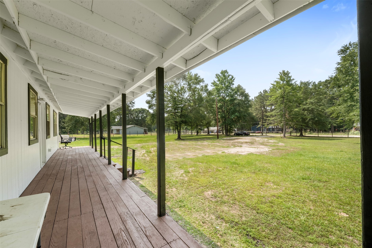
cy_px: 124
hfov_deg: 104.3
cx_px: 186
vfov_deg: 81.2
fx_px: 145
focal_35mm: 14
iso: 800
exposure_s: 1/30
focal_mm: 14
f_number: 9
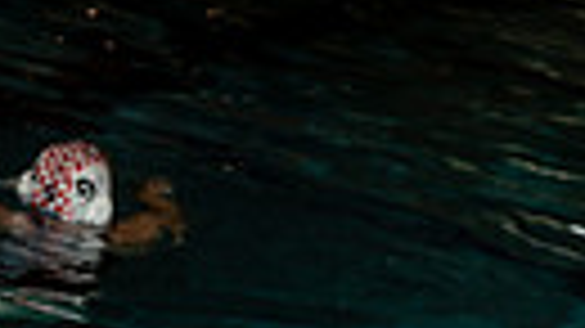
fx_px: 3923
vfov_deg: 4.6
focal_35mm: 253
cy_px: 984
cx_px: 306
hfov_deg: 8.5
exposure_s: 1/250
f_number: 4
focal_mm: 70
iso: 100
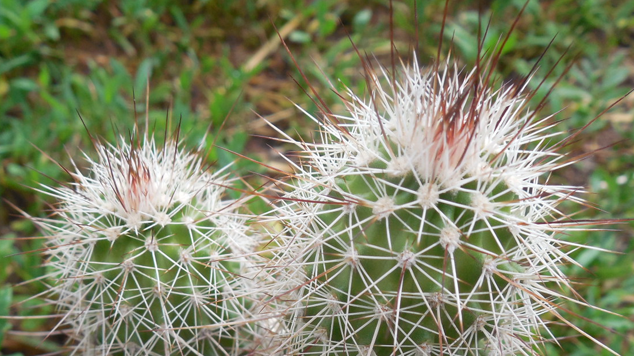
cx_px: 286
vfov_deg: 24.0
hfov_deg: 42.1
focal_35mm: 49
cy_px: 288
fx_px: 824
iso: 125
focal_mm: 5.6
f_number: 3.6
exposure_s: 1/60
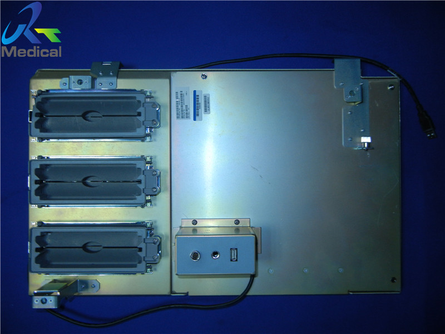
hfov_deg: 60.0
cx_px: 222
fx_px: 386
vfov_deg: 46.8
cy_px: 167
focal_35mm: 30
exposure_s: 1/30
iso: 200
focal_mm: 5.4
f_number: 3.5
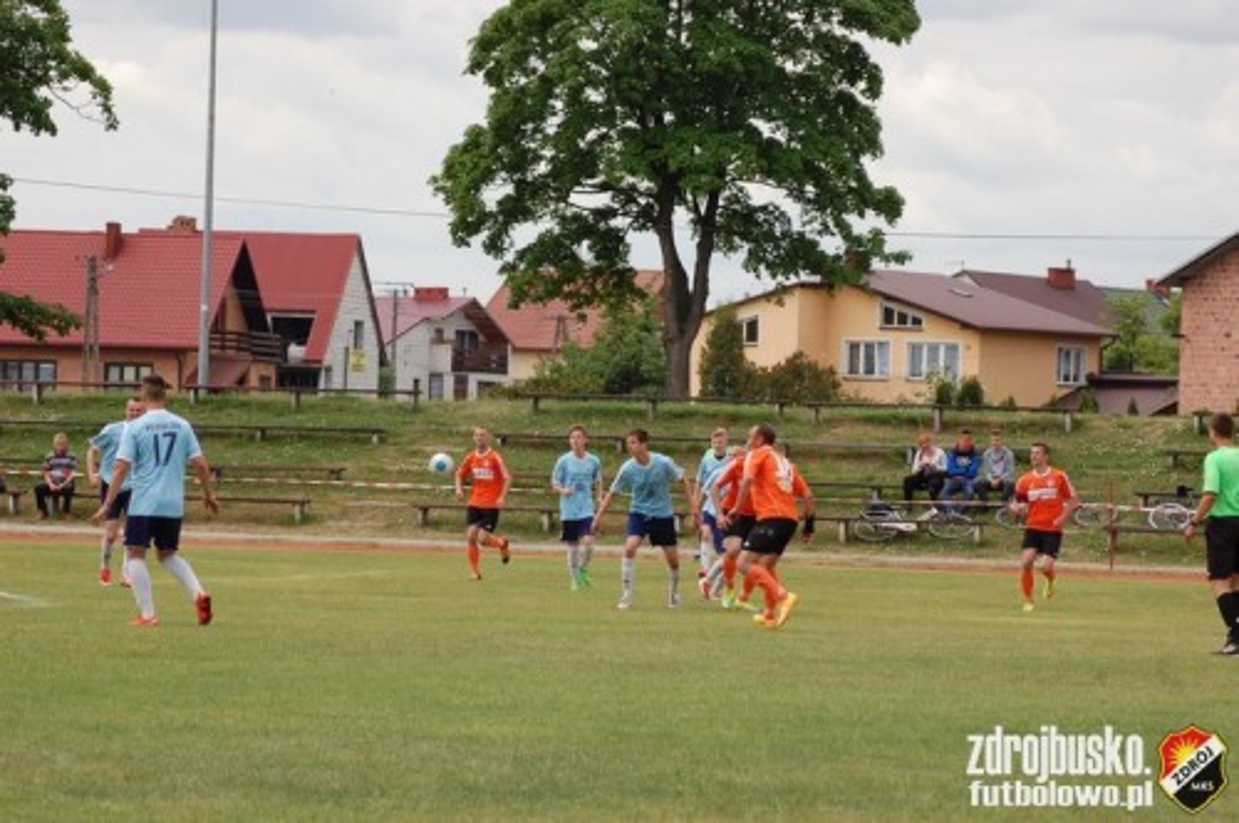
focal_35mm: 165
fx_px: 5671
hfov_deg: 12.5
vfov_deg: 8.3
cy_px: 412
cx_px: 620
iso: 400
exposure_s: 1/400
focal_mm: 110
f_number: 5
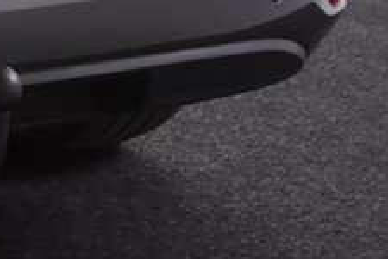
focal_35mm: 205
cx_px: -407
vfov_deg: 6.4
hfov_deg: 9.4
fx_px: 2209
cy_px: -382
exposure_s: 1/80
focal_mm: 24
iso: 1600
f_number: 4.5
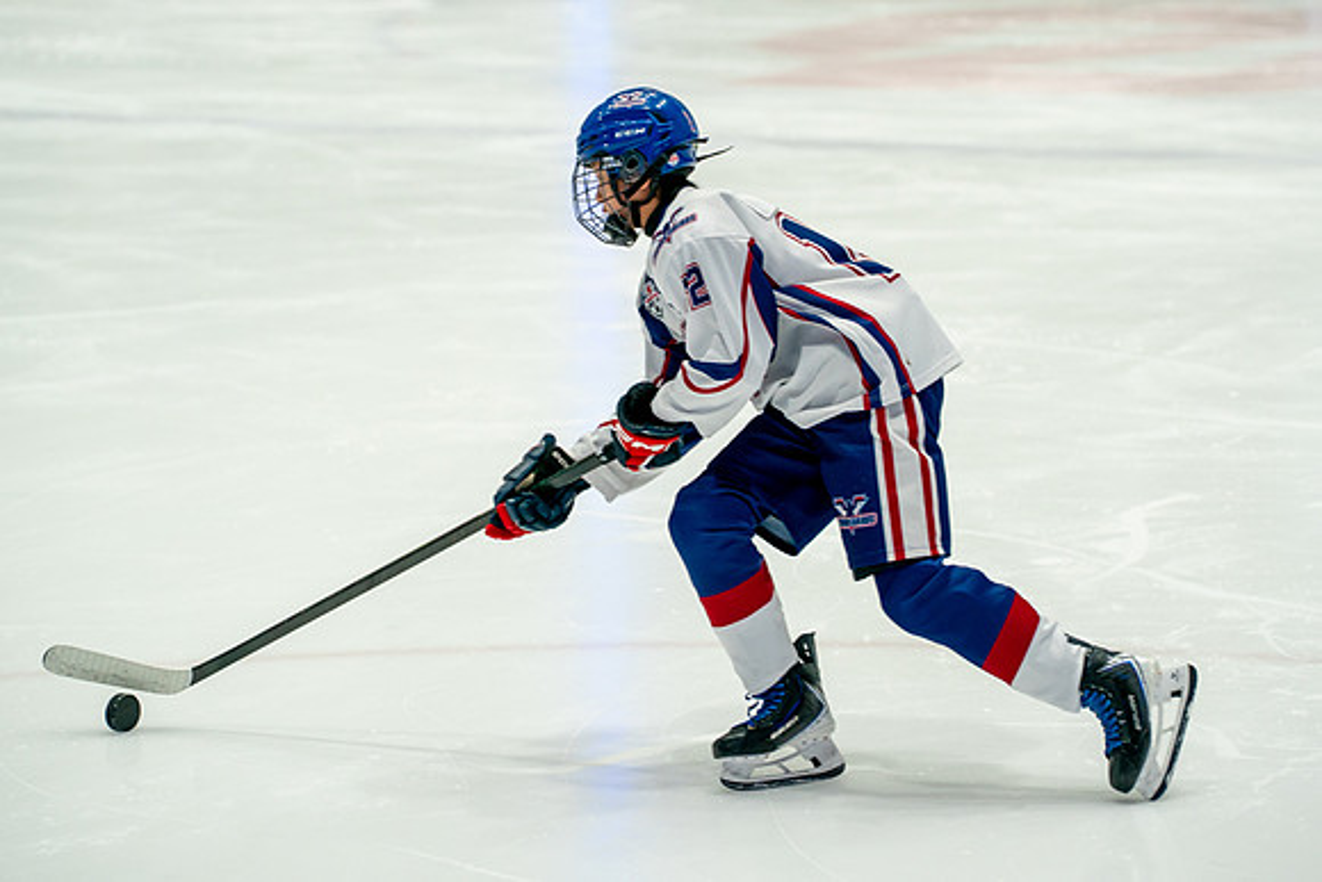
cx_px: 729
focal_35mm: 161
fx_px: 5899
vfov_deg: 8.6
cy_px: 353
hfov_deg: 12.8
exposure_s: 1/800
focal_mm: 105
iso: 1600
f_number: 2.8
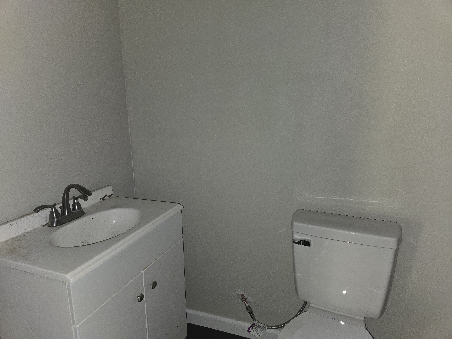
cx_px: 226
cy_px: 170
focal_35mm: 23
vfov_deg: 58.9
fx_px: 300
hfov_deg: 73.9
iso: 100
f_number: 1.8
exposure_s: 1/31.6
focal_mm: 5.4
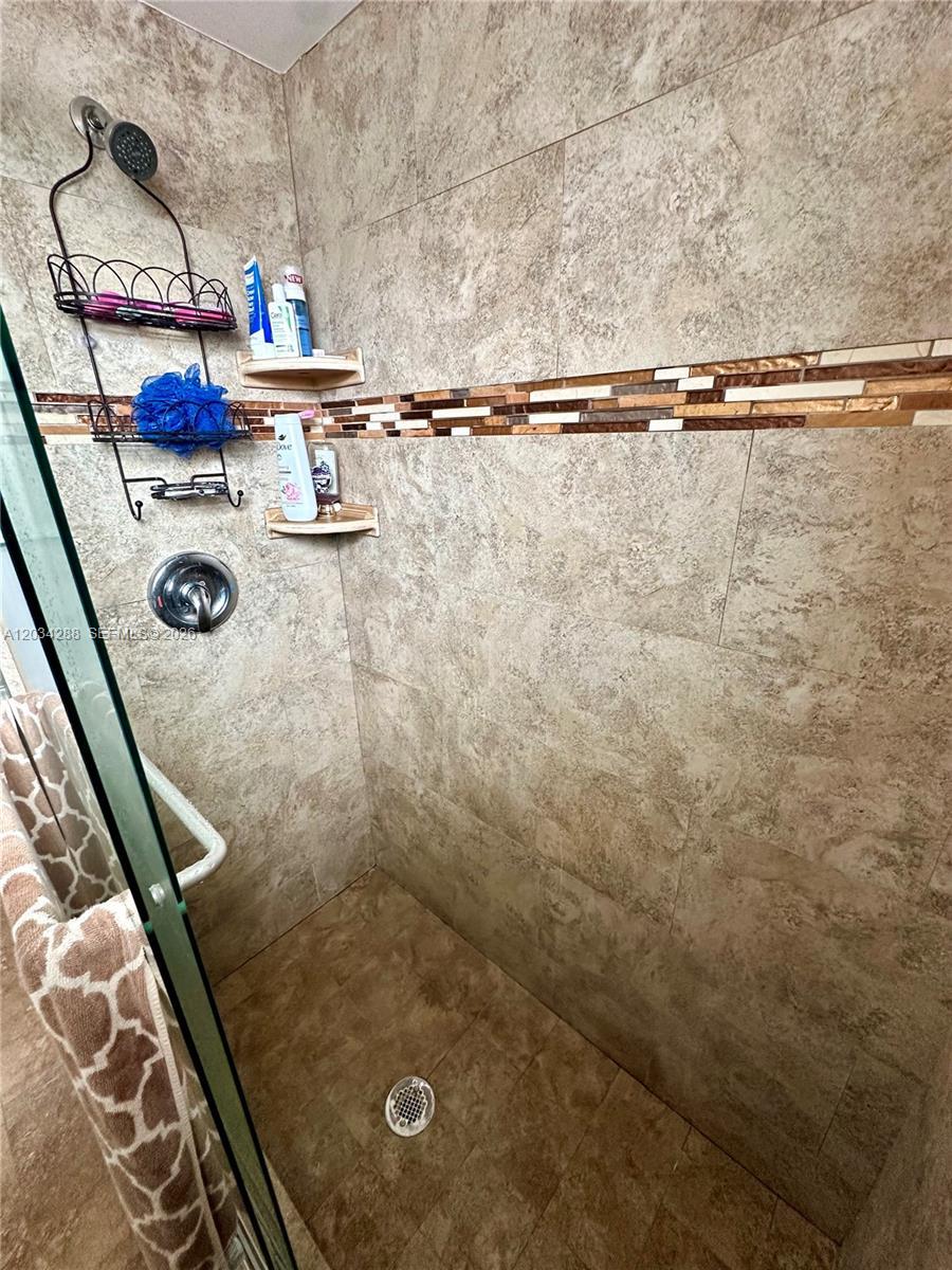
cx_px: 476
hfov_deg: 85.7
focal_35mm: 14
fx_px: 513
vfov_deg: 102.1
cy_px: 635
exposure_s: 1/99
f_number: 2.2
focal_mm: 2.22
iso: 250
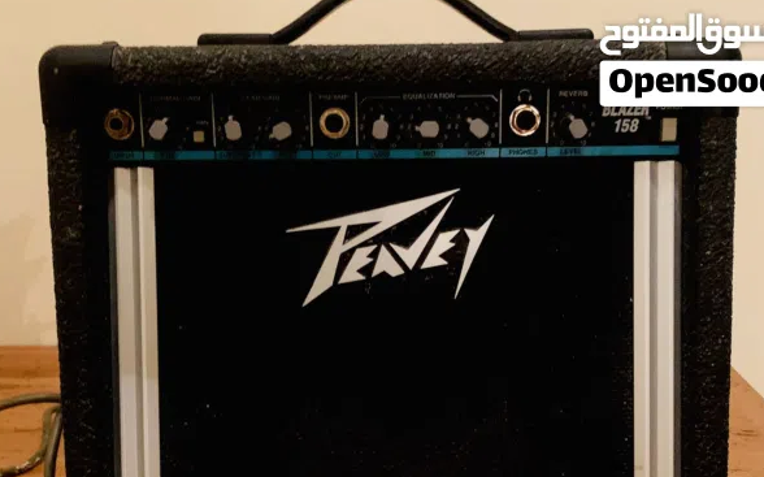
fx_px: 624
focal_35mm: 30
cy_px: 294
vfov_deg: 41.5
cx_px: 404
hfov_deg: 62.9
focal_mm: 4.25
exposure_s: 1/25
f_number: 1.8
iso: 800
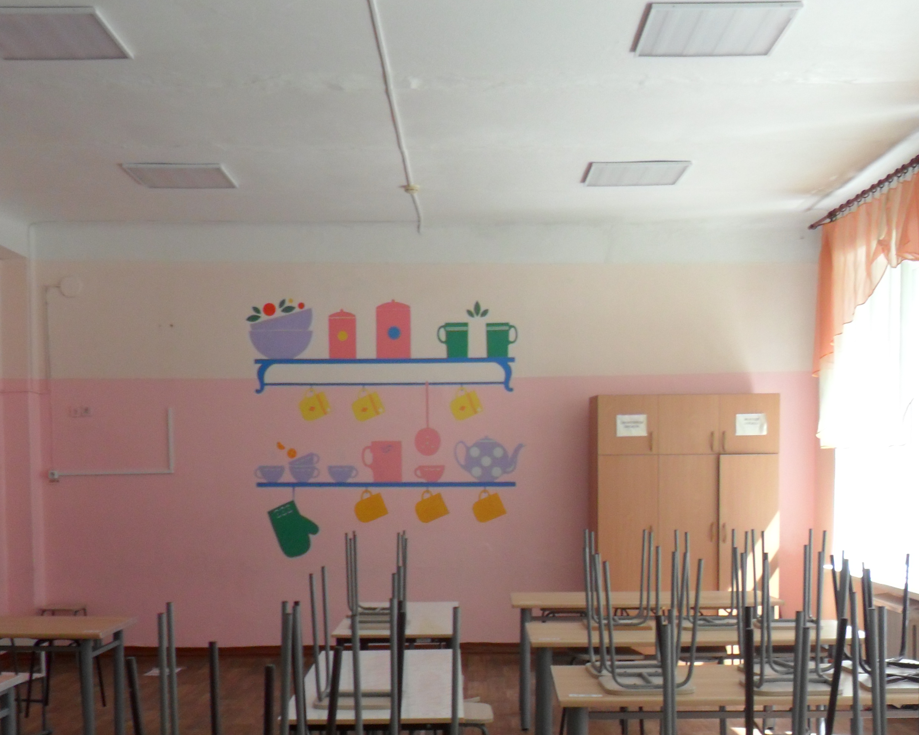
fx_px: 1251
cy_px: 564
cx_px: 434
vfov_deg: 32.1
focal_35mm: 46
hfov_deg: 40.3
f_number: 3.5
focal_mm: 4.9
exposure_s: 1/90
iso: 80
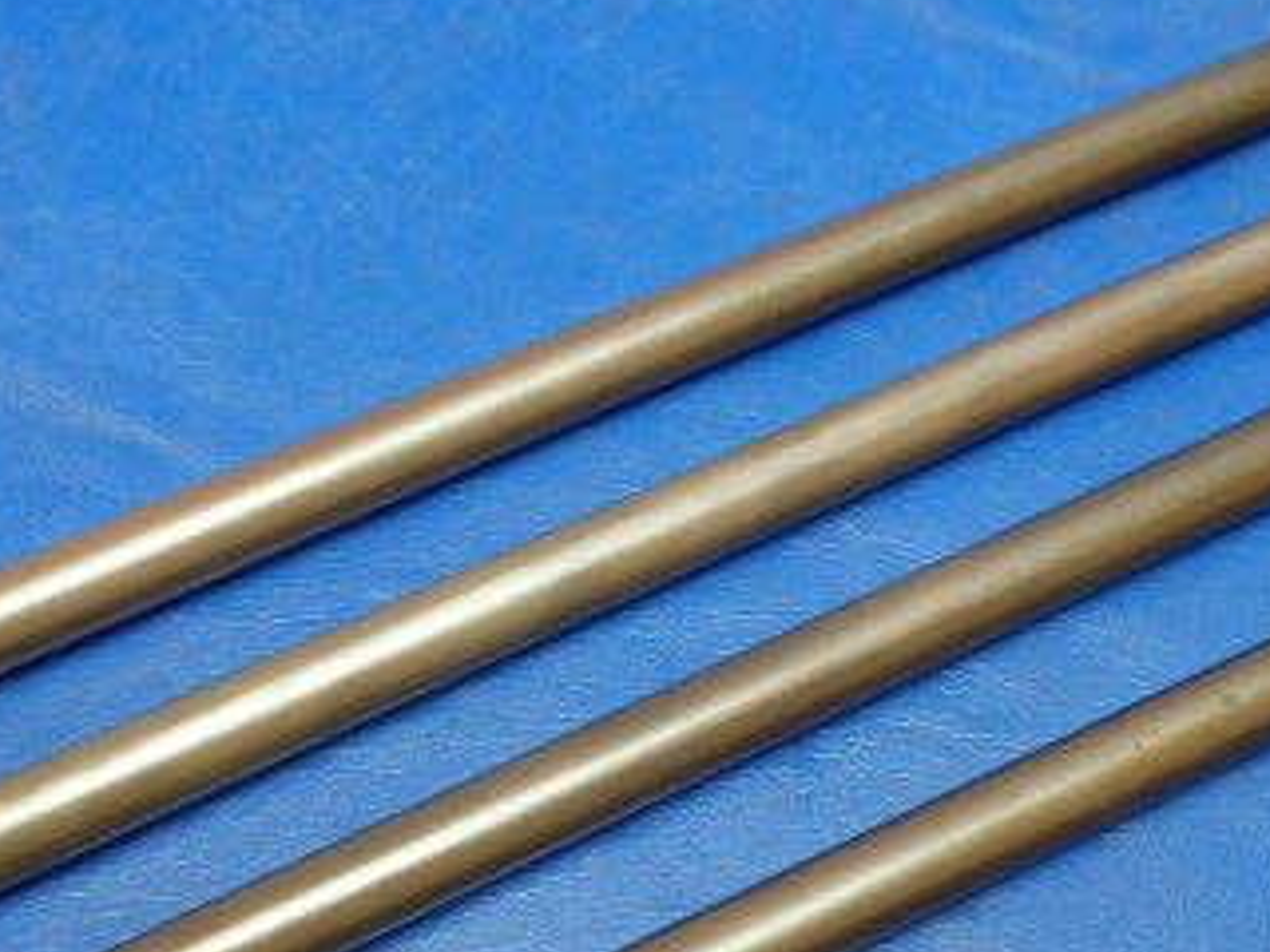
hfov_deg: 34.3
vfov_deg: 25.4
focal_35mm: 56
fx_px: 2055
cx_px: 718
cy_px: 825
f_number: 3.9
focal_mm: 5
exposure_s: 1/40
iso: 800
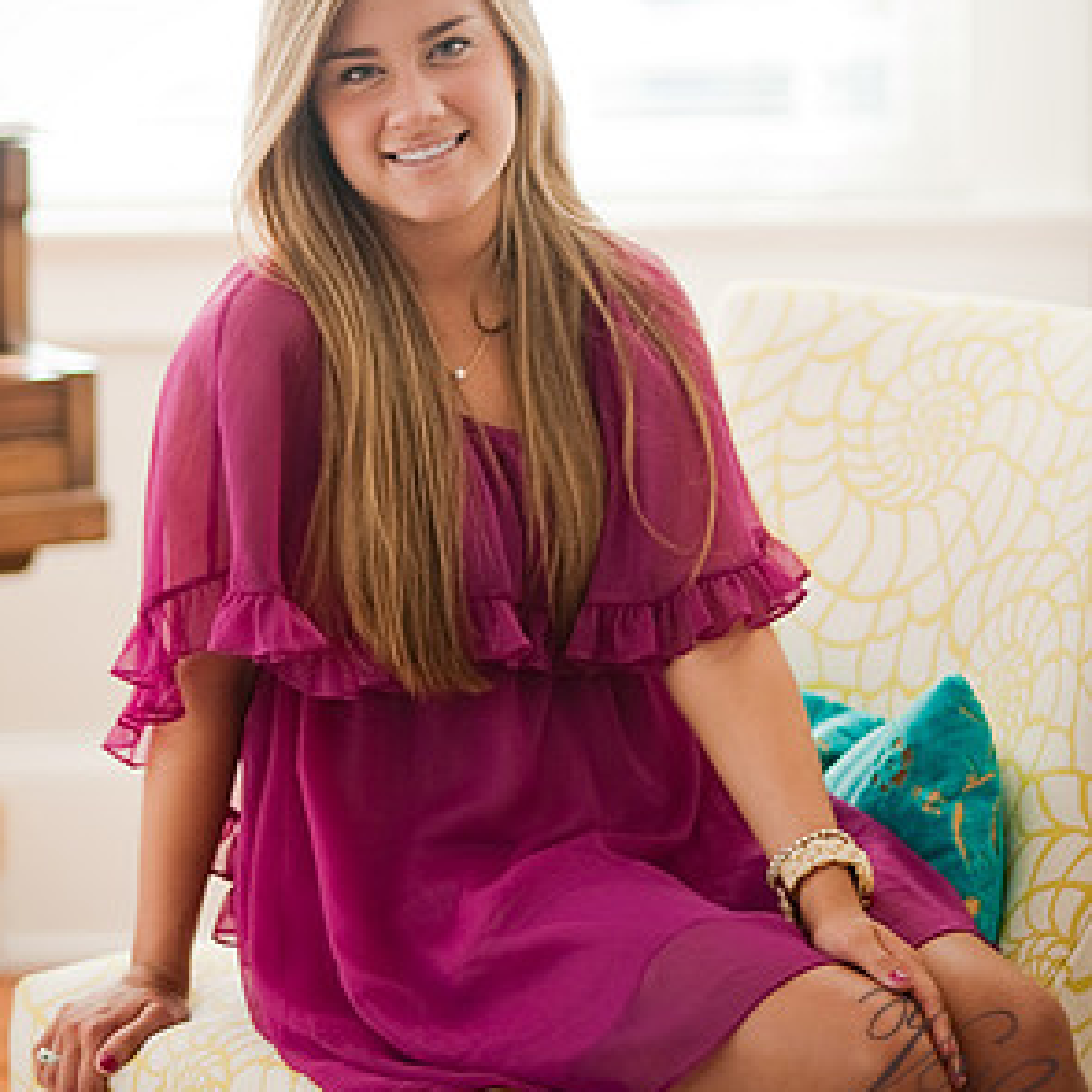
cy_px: 400
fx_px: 3926
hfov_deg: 15.8
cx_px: 542
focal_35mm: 110
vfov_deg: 15.8
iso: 250
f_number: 1.8
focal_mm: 85
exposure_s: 1/100
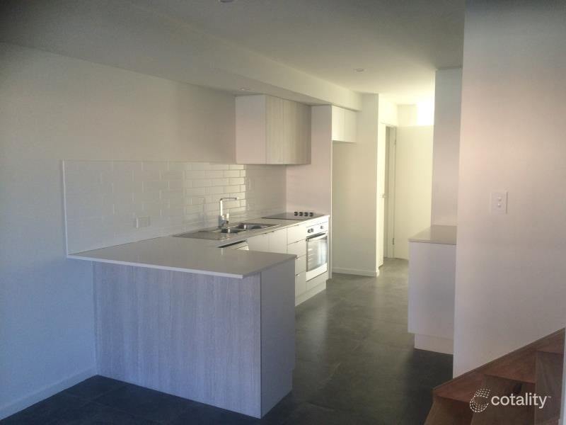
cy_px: 212
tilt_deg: -5.9
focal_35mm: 29
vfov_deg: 48.2
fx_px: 474
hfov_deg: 61.7
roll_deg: +0.1
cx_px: 283
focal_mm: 4.15
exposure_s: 1/33
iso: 80
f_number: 2.2
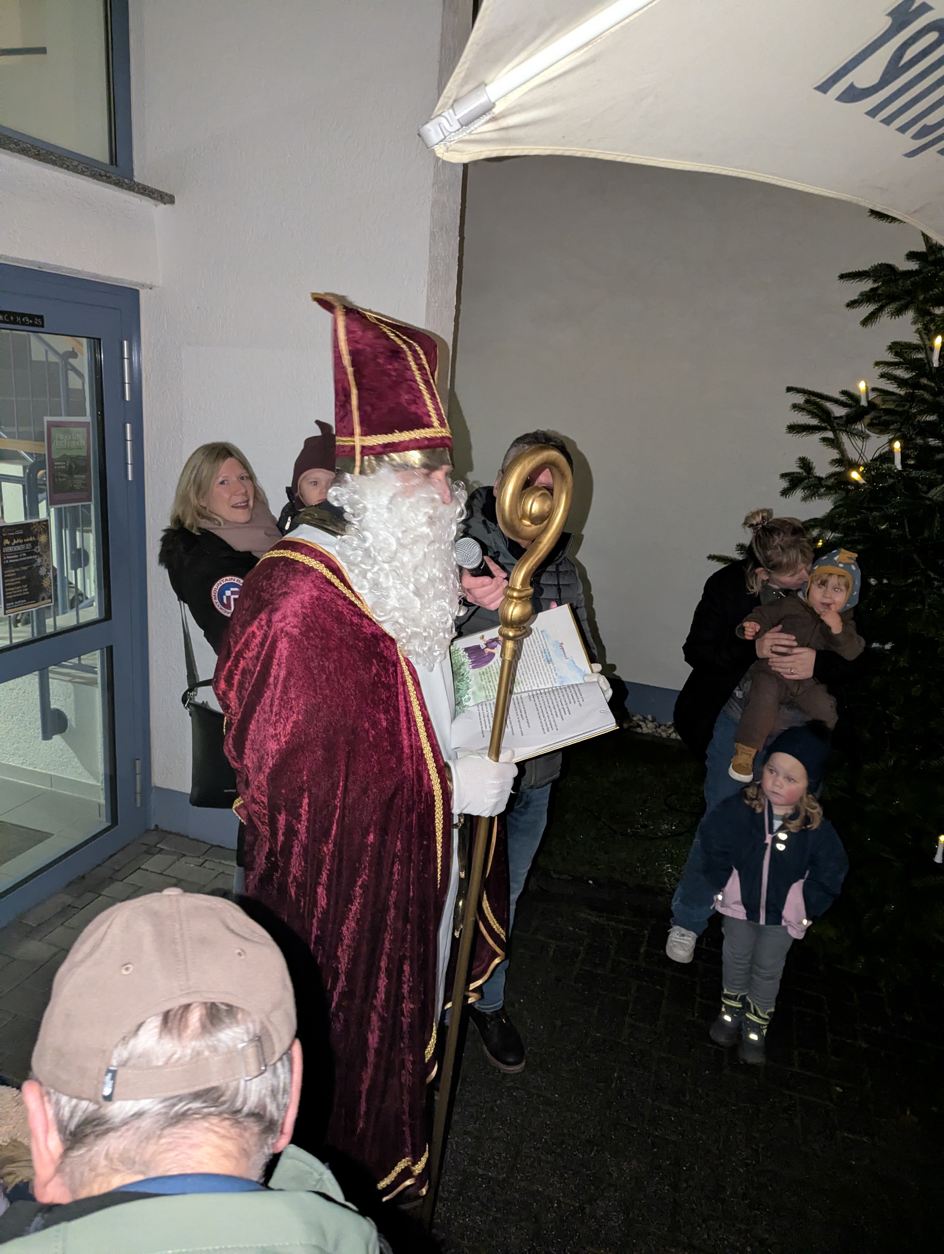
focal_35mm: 24
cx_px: 472
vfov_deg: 71.5
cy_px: 627
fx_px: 870
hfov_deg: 56.9
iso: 2392
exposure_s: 1/30.7
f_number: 1.85
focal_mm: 6.81
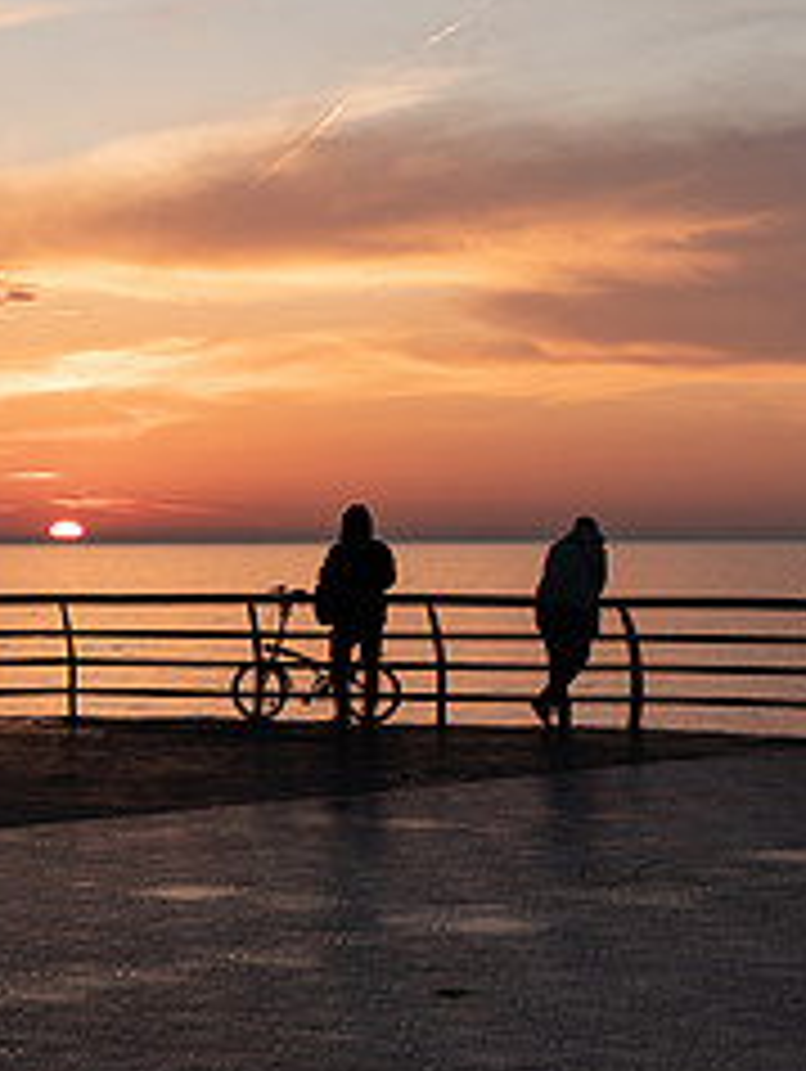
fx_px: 3068
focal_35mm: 99
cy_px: 452
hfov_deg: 14.8
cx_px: 108
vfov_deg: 19.8
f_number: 6.3
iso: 100
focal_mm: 42
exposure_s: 1/100
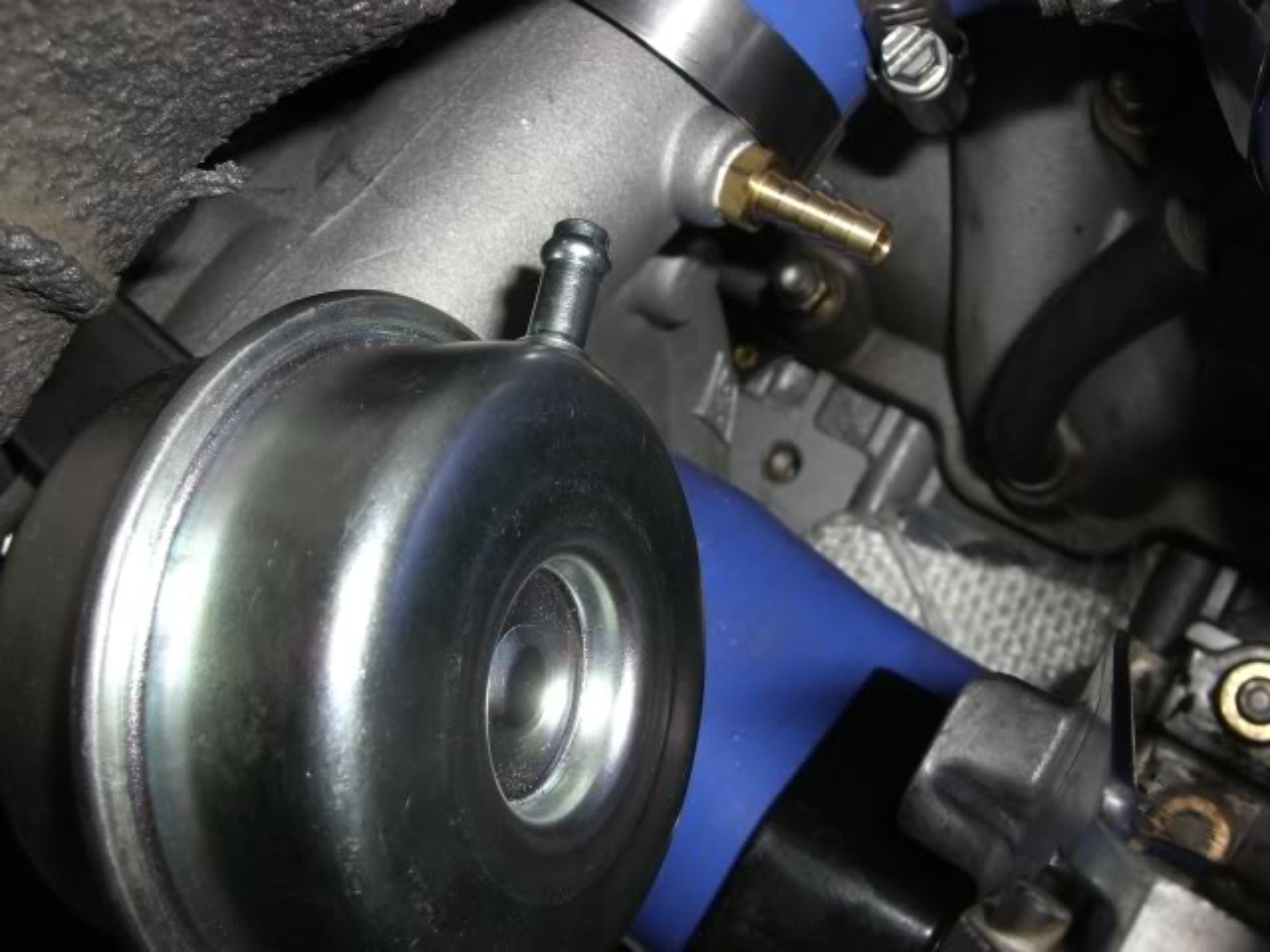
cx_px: 635
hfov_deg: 49.0
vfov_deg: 37.7
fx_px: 1394
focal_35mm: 38
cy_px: 476
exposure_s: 1/60
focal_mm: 6.2
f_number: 4.3
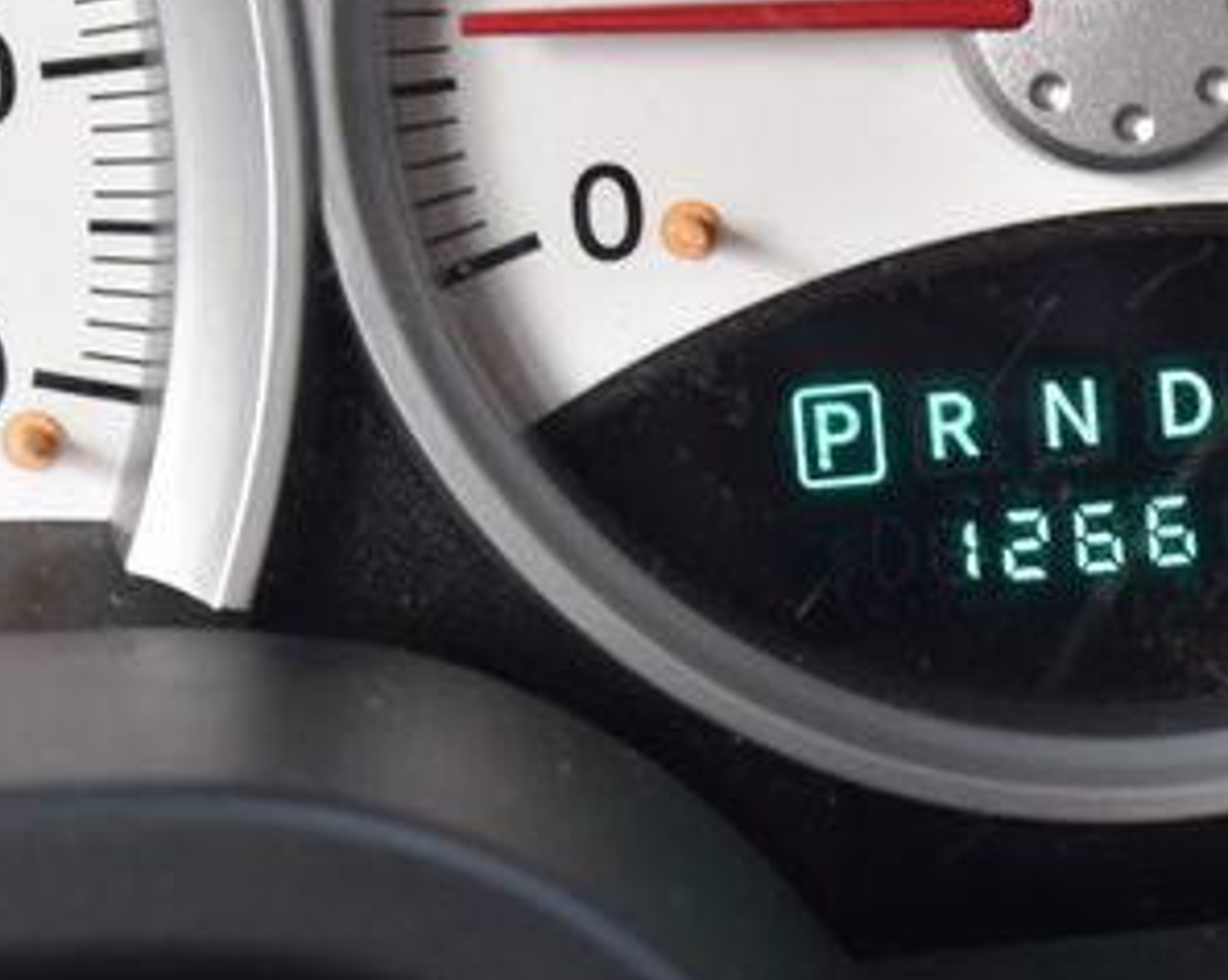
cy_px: 356
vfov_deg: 9.2
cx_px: 1100
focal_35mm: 167
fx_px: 6064
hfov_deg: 11.5
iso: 400
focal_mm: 55
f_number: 7.1
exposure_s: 1/25
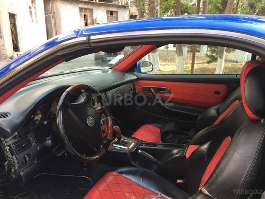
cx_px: 132
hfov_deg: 61.7
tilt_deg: -14.0
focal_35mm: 29
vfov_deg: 48.2
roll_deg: -0.1
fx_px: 222
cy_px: 100
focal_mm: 4.15
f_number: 2.2
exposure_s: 1/50
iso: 25
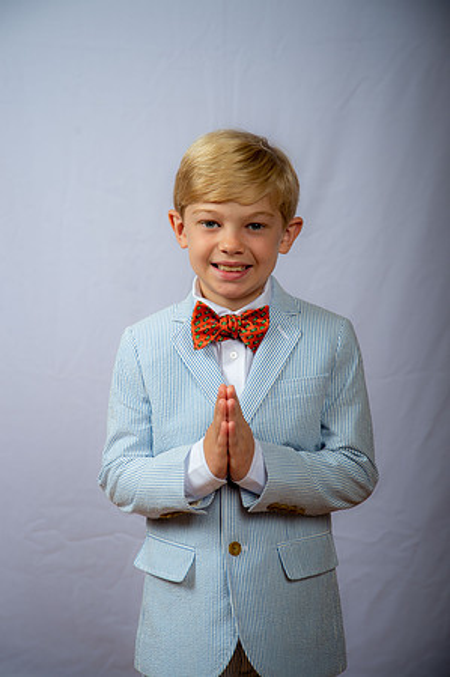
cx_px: 225
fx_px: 1466
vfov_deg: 26.0
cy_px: 338
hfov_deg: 17.5
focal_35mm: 78
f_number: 6.3
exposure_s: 1/200
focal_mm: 78
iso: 250
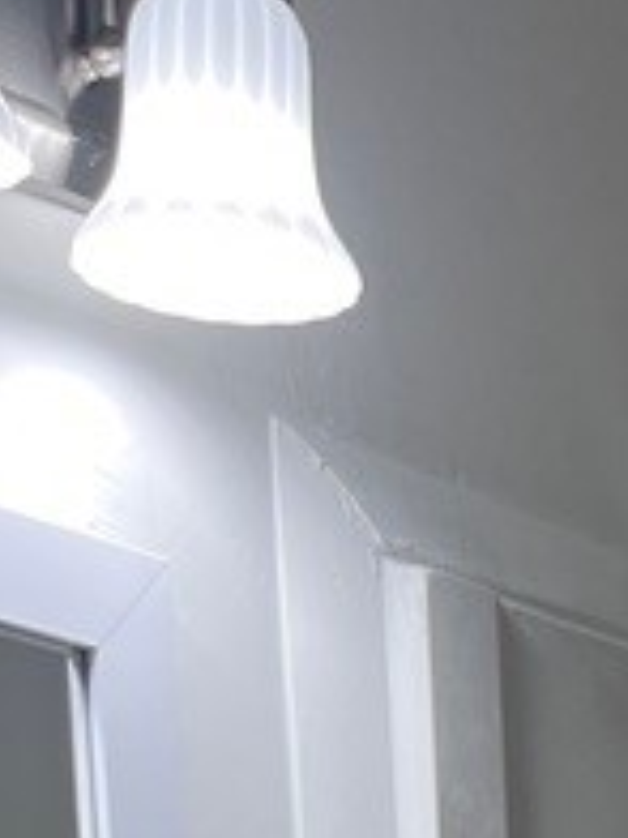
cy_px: 2181
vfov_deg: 11.3
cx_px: 948
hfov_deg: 10.5
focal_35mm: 136
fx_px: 3290
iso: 64
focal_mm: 5.1
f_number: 1.6
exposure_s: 1/120
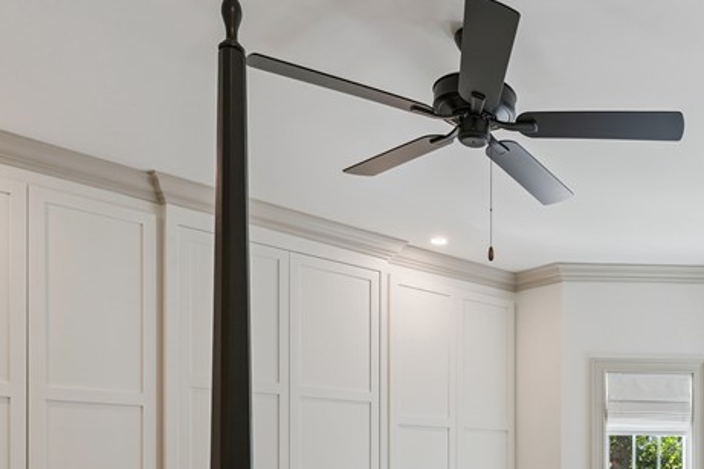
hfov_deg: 45.1
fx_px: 782
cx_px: 599
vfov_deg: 30.4
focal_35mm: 40
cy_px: 497
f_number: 8
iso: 250
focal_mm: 17
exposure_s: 1/20
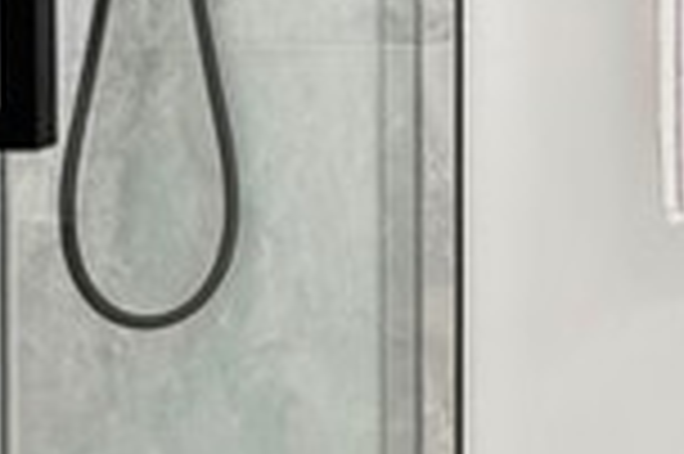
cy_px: -79
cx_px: 886
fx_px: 1537
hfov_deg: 22.5
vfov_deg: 16.2
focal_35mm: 81
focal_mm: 12
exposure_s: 1/4
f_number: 8
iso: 160
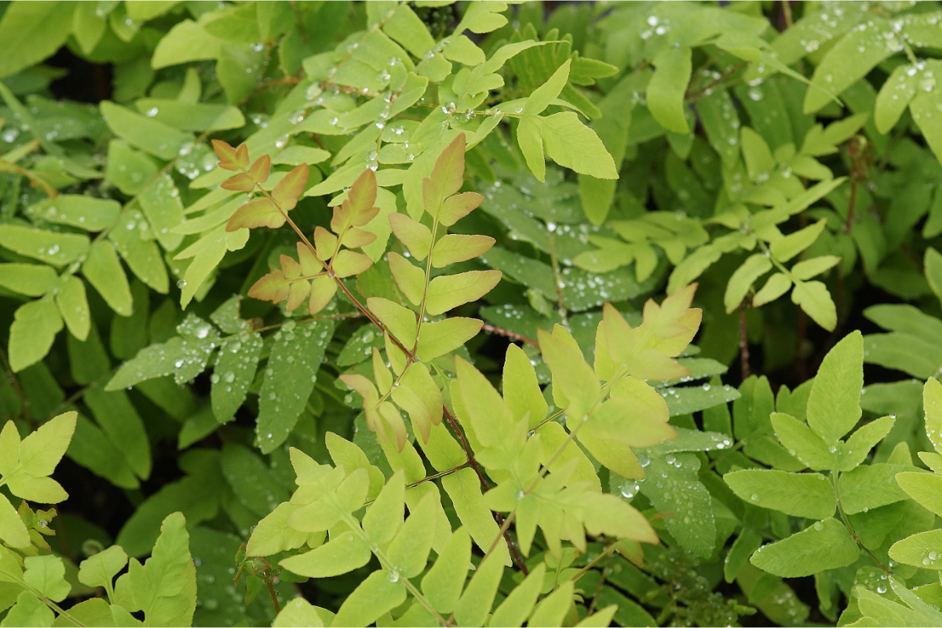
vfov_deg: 9.1
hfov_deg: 13.7
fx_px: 3925
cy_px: 314
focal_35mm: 150
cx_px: 471
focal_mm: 100
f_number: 5.6
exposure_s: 1/160
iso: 500
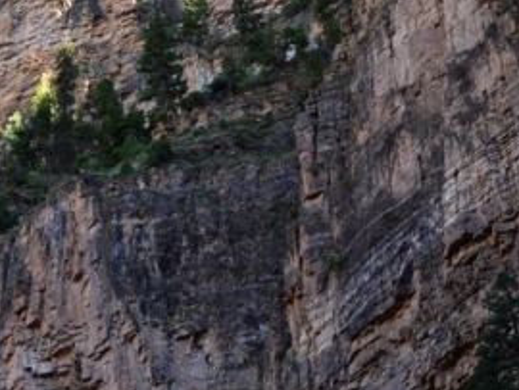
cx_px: -48
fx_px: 1788
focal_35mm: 119
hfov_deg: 16.1
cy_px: 220
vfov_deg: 12.5
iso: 100
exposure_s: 1/80
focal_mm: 35
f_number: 4.5
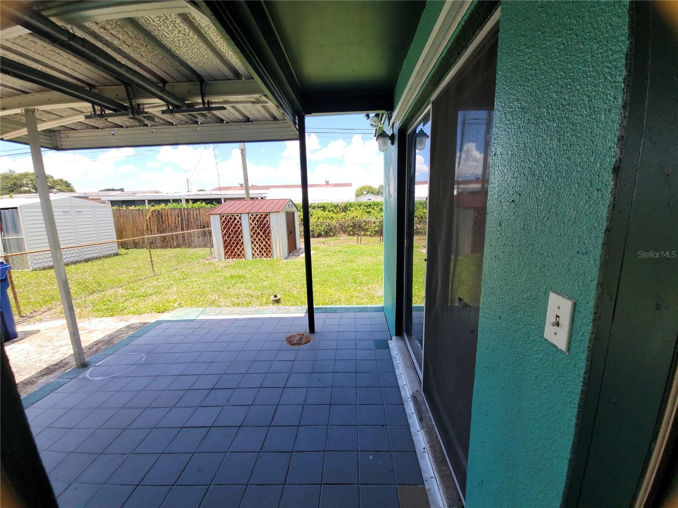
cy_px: 254
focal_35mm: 13
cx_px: 339
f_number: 2.2
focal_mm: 2.2
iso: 50
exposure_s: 1/690
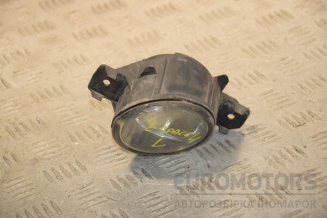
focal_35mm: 138
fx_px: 1253
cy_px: 109
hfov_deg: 14.9
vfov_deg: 9.9
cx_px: 164
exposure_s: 1/200
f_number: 7.1
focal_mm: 92
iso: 800
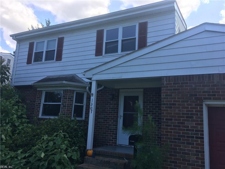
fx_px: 188
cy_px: 84
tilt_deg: +10.4
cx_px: 112
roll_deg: -3.4
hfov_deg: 61.7
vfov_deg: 48.2
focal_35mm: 29
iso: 25
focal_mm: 4.15
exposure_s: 1/587
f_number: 2.2
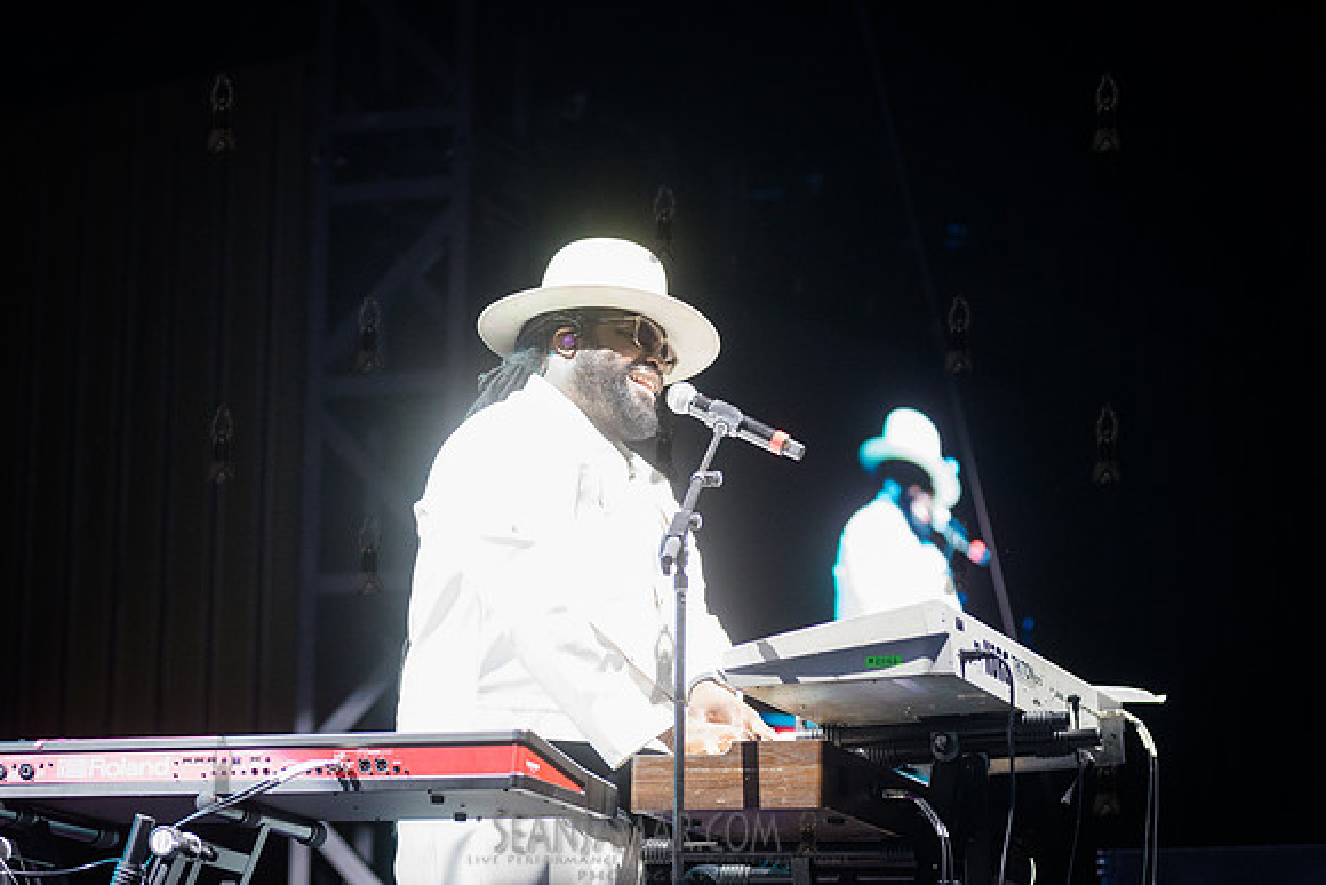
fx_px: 4632
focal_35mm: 126
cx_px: 592
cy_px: 361
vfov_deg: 10.9
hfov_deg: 16.3
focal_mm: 105
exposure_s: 1/400
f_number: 4
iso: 3200
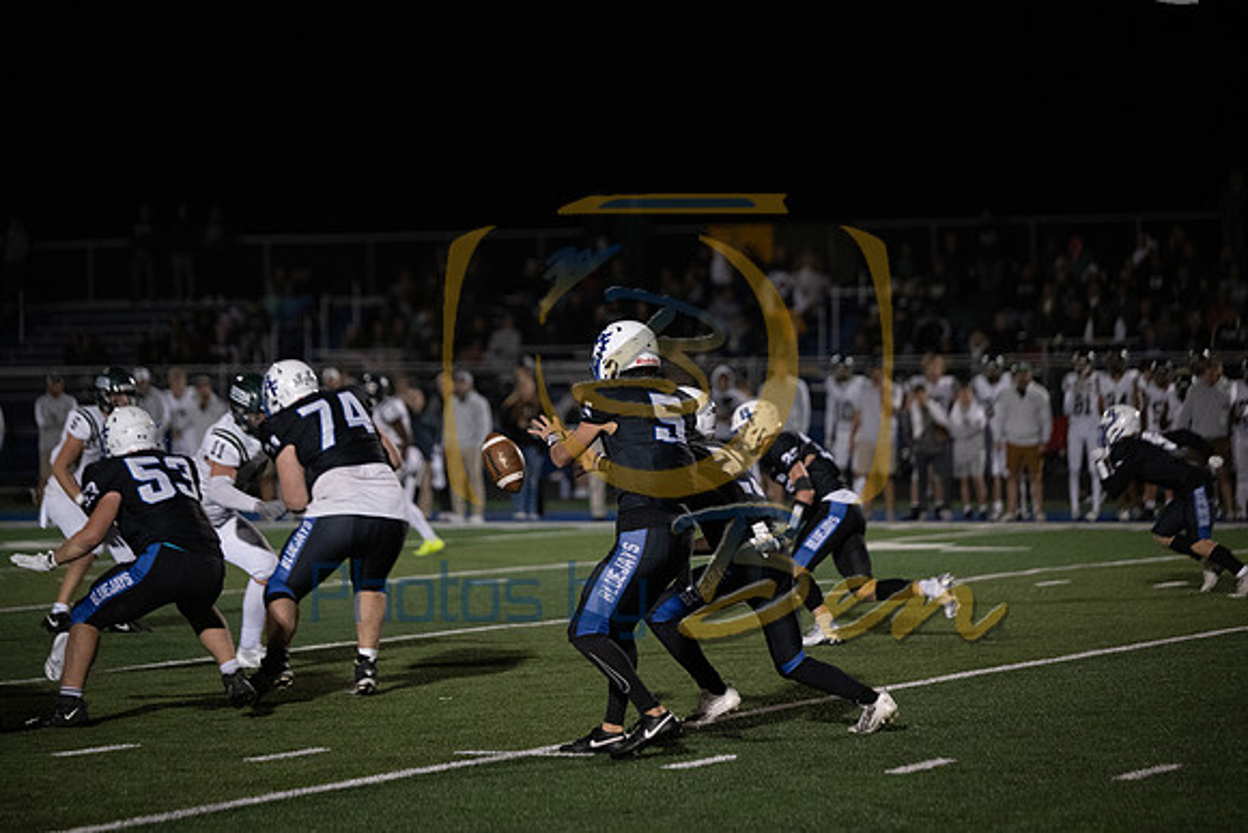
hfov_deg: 14.7
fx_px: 4854
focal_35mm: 140
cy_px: 416
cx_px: 624
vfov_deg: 9.8
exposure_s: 1/1600
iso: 5000
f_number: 2.8
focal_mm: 140
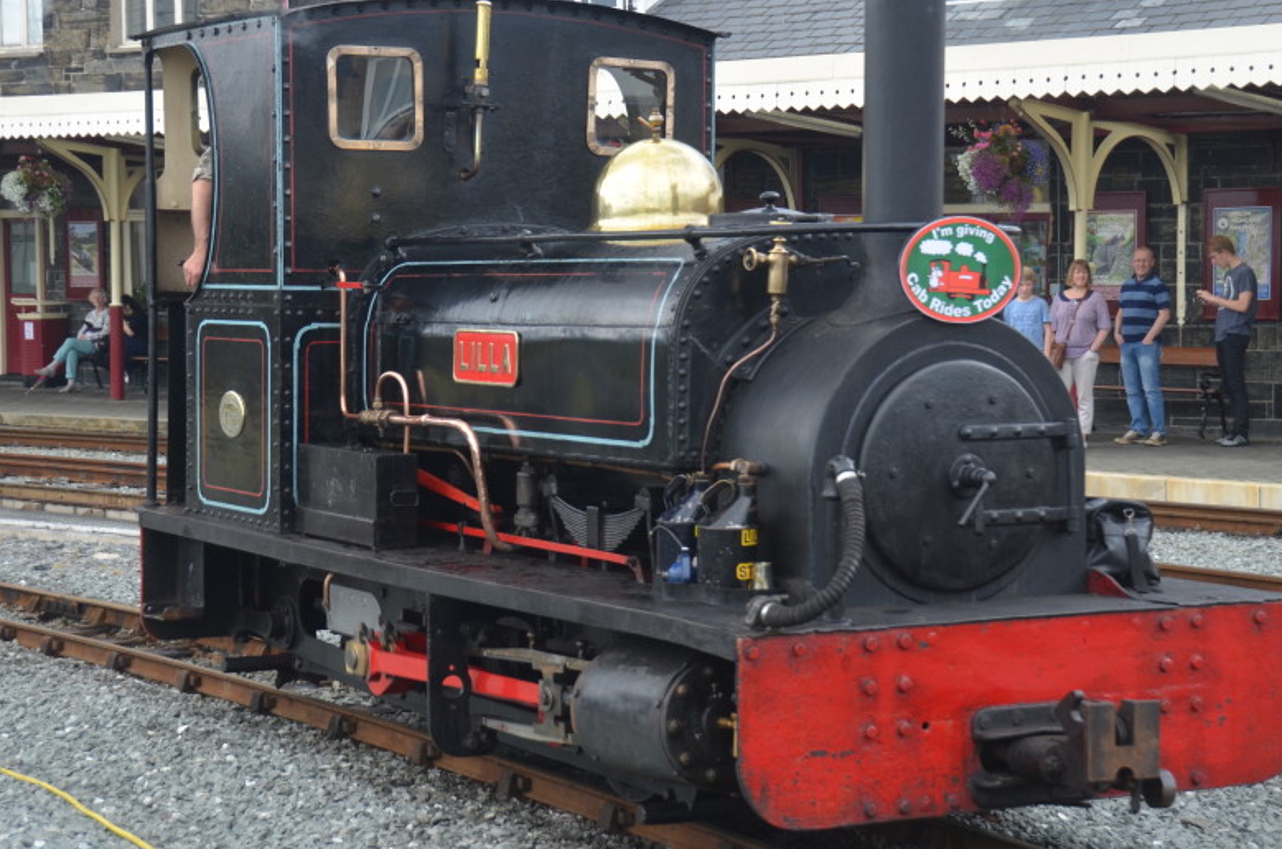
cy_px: 402
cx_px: 727
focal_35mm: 81
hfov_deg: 25.1
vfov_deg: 16.8
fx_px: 2878
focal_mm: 42
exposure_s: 1/125
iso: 250
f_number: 5.6
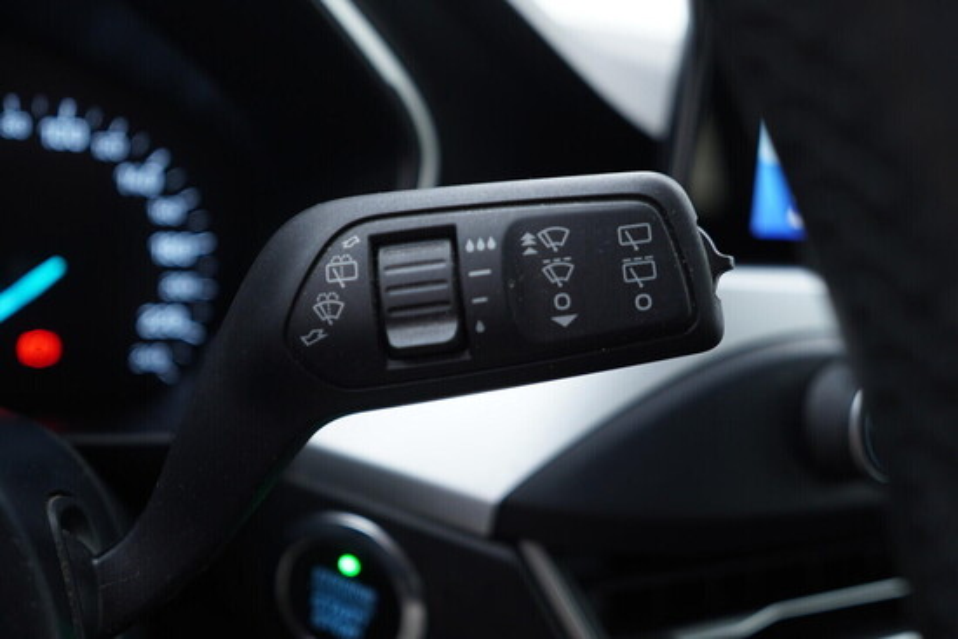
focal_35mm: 36
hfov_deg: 53.1
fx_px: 958
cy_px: 320
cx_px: 479
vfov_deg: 36.9
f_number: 2.8
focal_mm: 24
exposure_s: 1/40
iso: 200
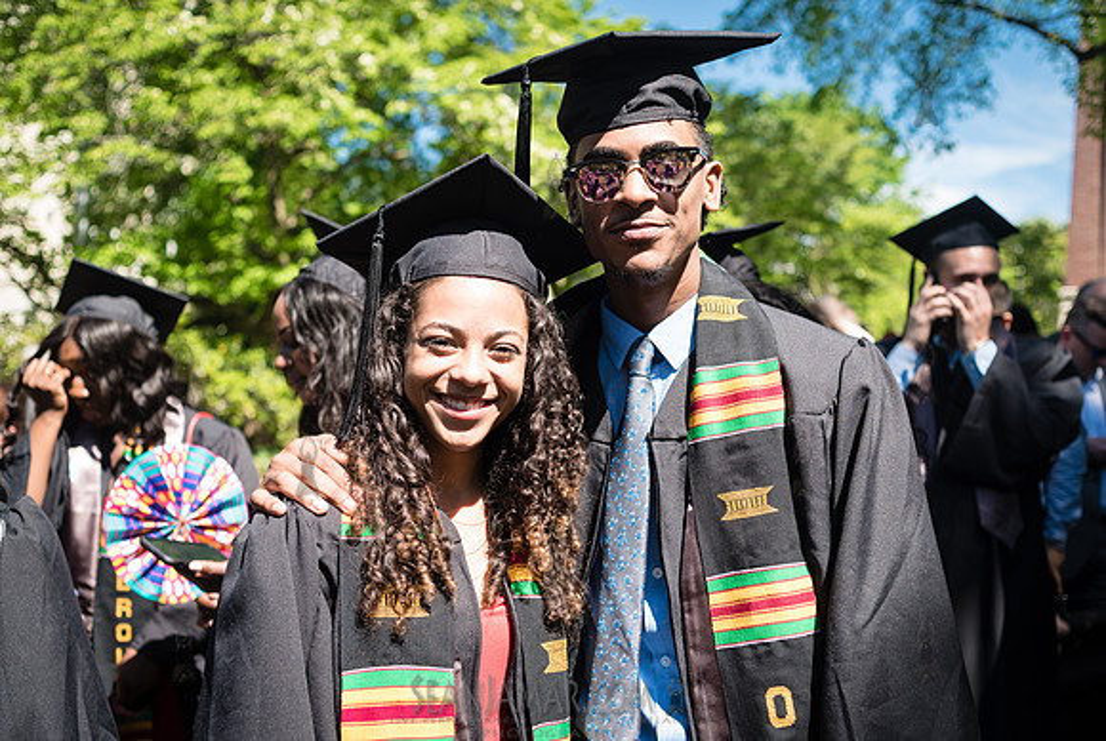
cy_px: 404
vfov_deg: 34.9
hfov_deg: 50.3
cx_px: 542
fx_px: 1179
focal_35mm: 38
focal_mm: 35
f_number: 3.5
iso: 100
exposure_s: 1/640
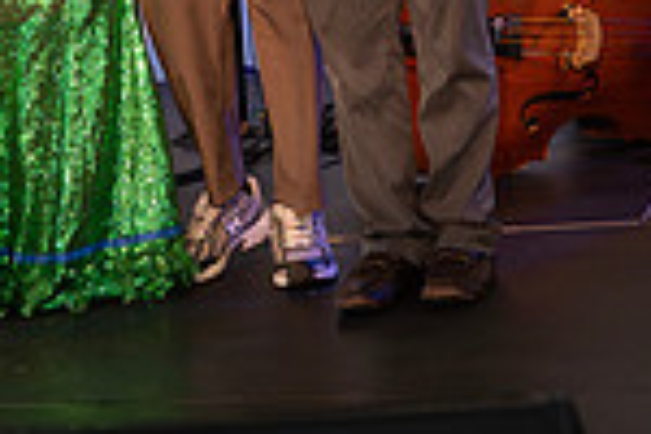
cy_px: -382
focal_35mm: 106
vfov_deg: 11.8
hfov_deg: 19.3
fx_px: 1917
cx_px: 321
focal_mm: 27.5
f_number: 3.5
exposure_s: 1/2000
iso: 6400
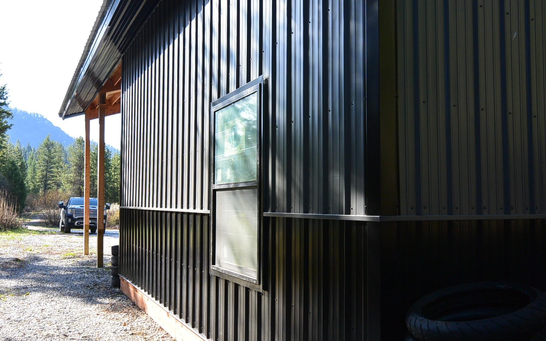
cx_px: 279
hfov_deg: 59.6
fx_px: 476
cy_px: 186
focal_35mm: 32
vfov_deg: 39.4
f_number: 4
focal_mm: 11
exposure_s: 1/250
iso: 125
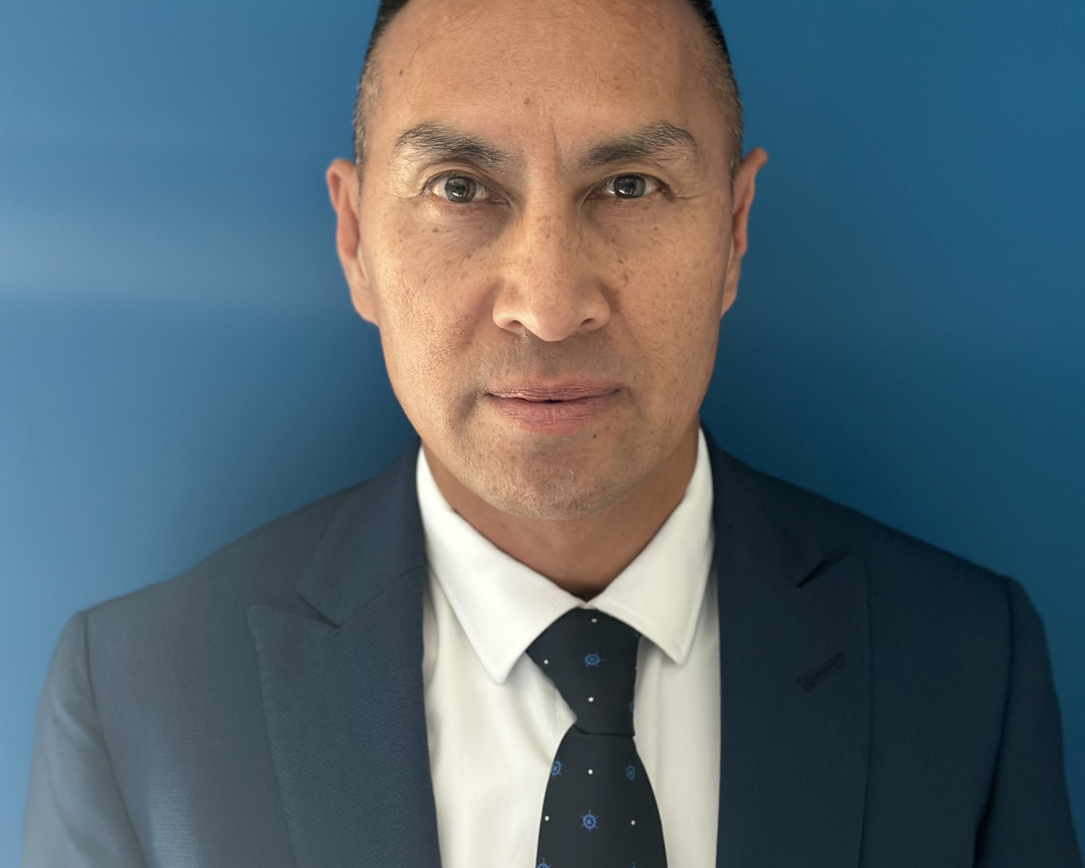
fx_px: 2023
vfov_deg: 24.1
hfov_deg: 30.0
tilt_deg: -3.2
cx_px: 543
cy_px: 300
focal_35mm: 63
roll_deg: -1.9
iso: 400
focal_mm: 6.86
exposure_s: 1/57
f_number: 1.78
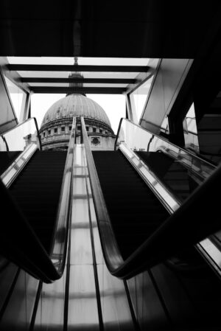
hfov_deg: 30.6
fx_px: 405
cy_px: 166
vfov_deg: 44.5
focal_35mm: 44
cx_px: 110
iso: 1000
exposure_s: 1/1000
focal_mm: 19.9
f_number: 6.3
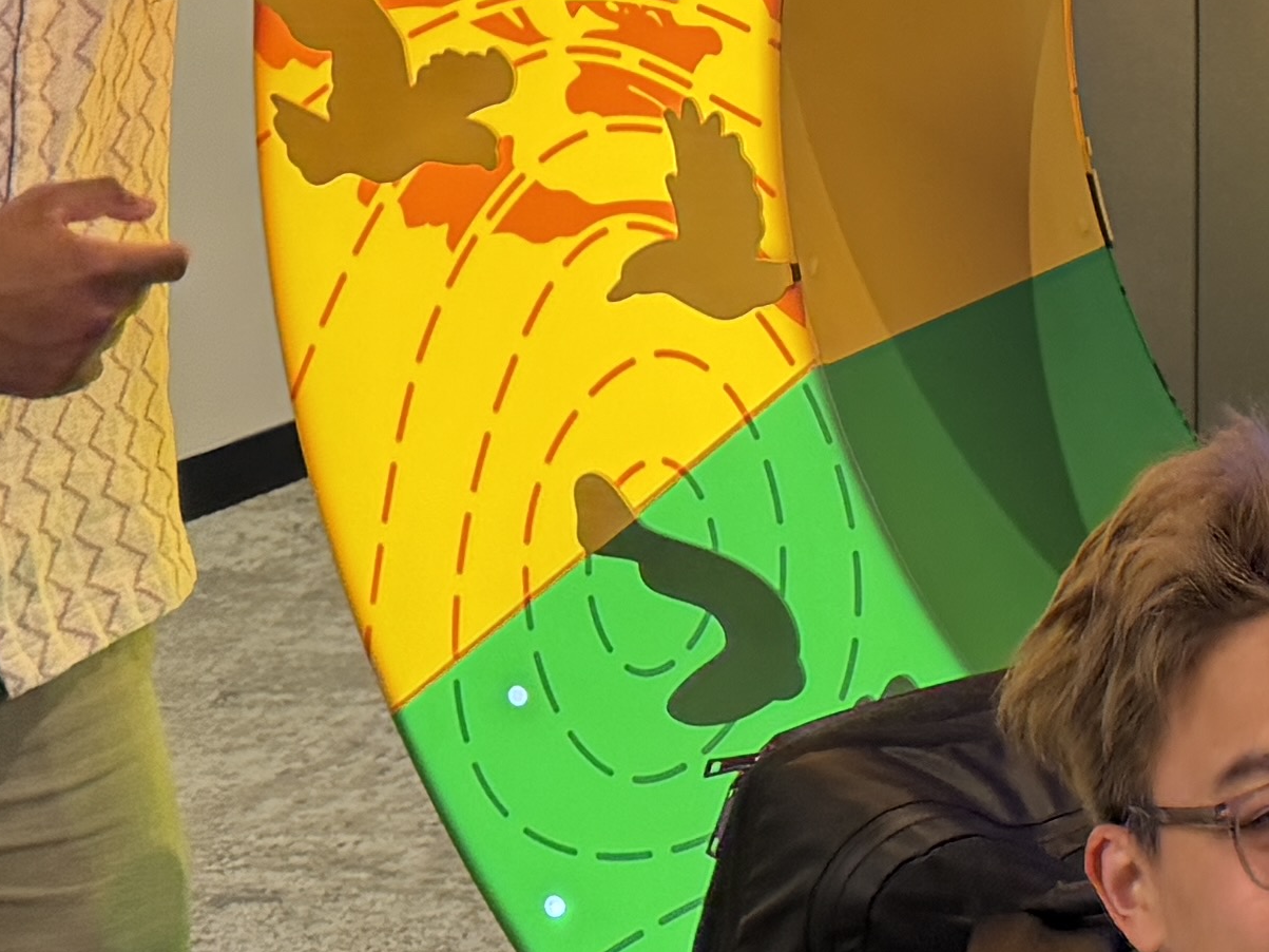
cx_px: 1717
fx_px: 4179
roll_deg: +0.2
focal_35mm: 114
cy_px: -464
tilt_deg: +0.5
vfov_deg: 12.4
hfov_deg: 16.2
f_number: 1.78
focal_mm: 6.76
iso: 160
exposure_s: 1/51
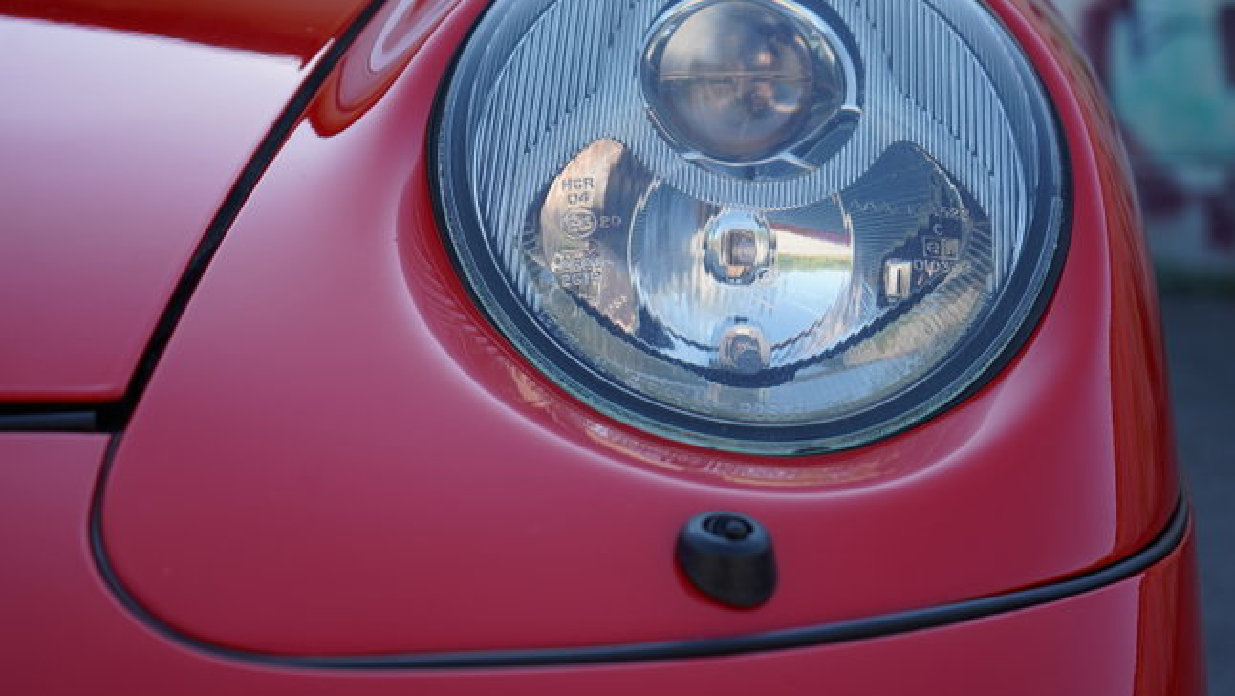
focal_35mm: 56
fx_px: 1835
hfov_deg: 37.2
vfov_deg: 21.4
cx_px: 612
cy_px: 231
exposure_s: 1/160
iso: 100
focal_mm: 45
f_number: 4.5
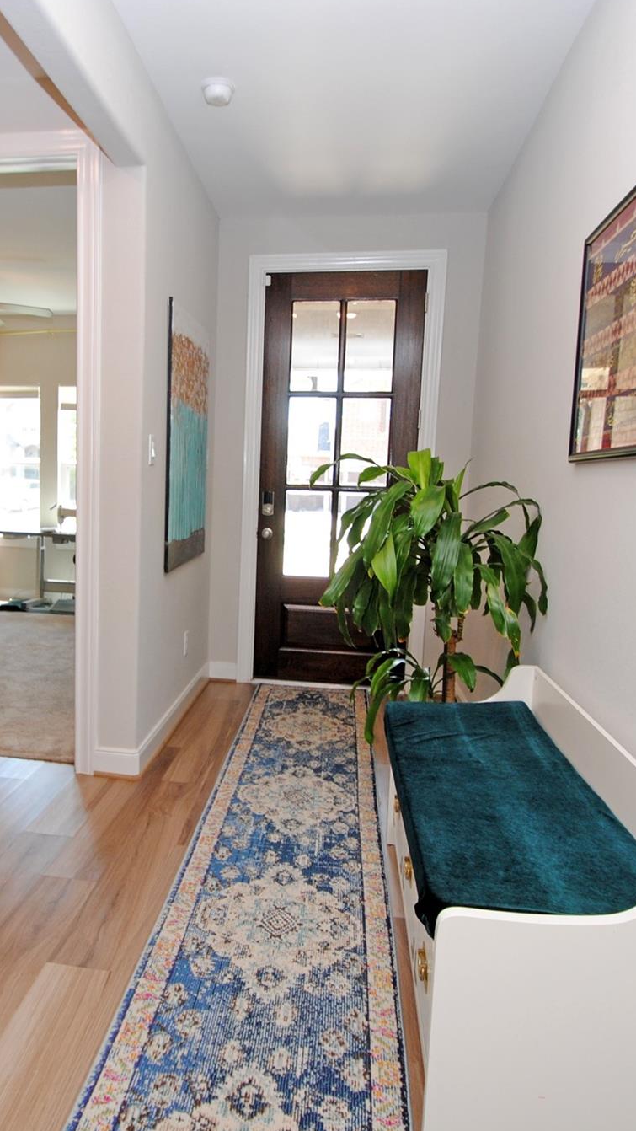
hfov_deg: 46.8
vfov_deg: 76.3
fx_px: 719
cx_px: 201
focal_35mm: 24
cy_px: 566
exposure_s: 1/60
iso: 200
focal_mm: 10
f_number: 4
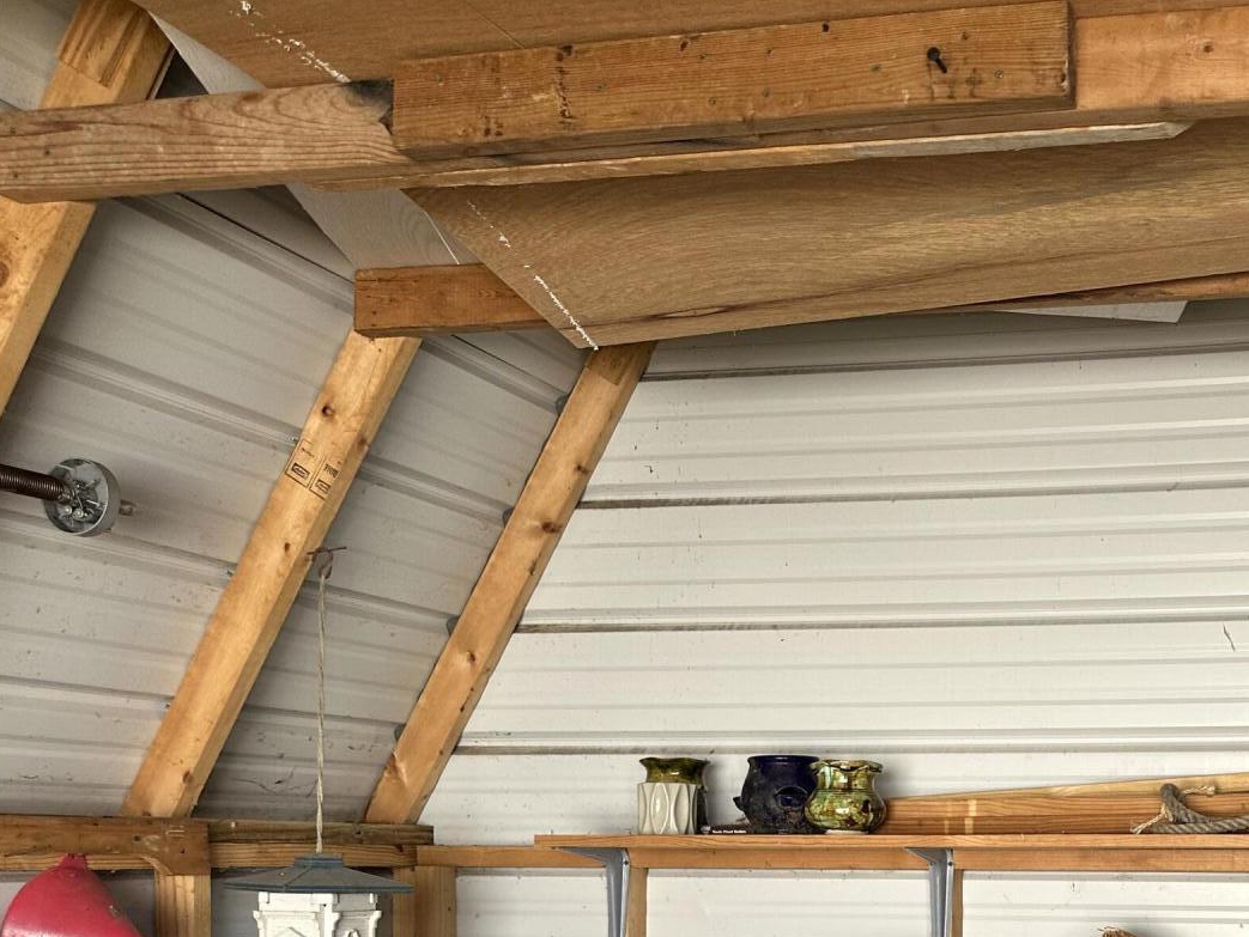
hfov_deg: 38.6
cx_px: 1109
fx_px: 1660
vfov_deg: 29.9
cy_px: 880
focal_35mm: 46
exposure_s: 1/121
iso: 125
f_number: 1.78
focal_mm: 6.86
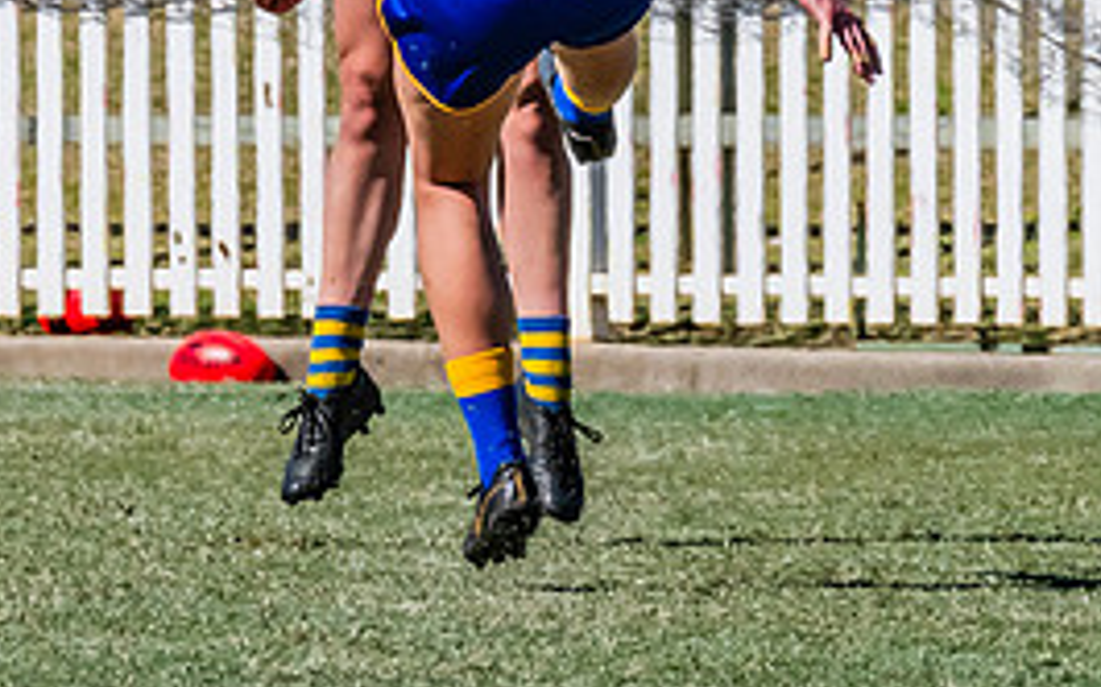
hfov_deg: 1.4
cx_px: 468
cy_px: -253
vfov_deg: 0.9
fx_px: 44780
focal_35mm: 1493
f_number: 14
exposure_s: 1/1600
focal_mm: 330
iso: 800
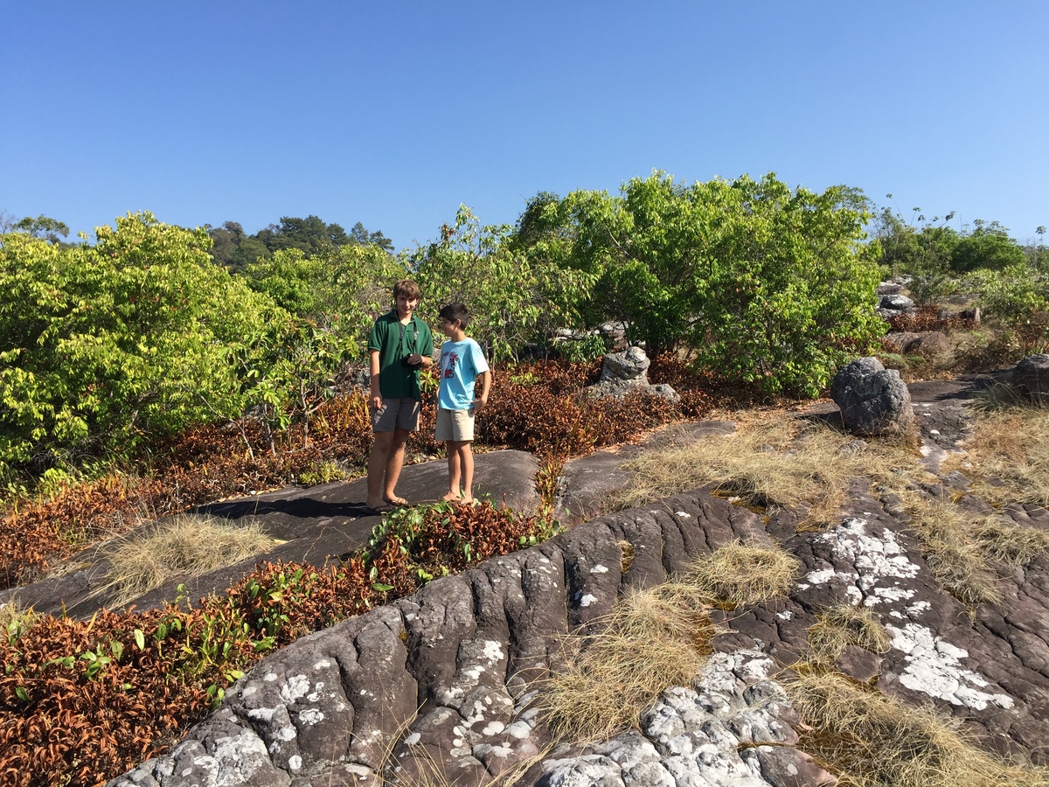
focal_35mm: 29
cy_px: 394
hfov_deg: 61.7
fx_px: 879
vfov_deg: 48.2
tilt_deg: -1.8
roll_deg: -1.1
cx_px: 524
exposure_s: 1/1276
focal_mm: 4.15
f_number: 2.2
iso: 32
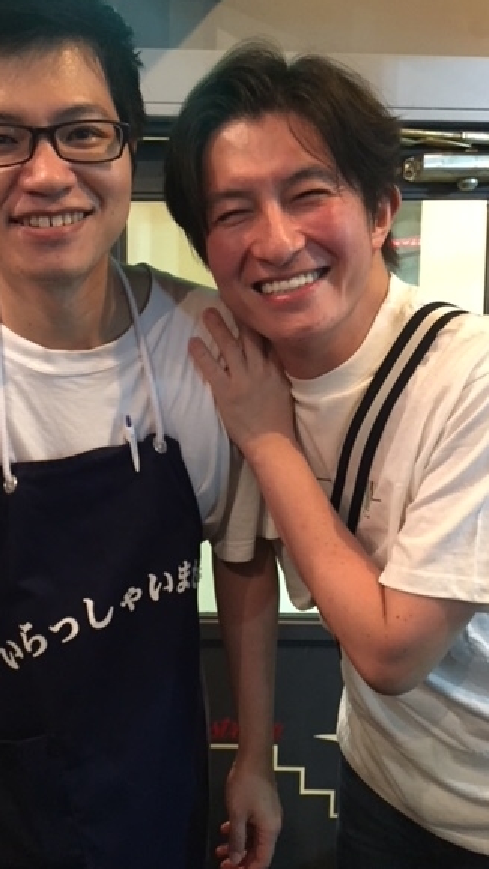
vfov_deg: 56.6
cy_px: 424
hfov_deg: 33.4
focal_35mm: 35
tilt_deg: -4.0
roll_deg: -0.7
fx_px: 807
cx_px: 167
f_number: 2.2
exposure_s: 1/15
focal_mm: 4.15
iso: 640
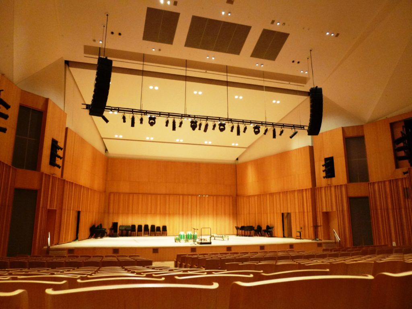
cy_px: 154
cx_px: 206
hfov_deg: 69.4
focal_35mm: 25
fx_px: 298
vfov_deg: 54.9
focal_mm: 4.5
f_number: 3.1
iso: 400
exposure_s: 1/6
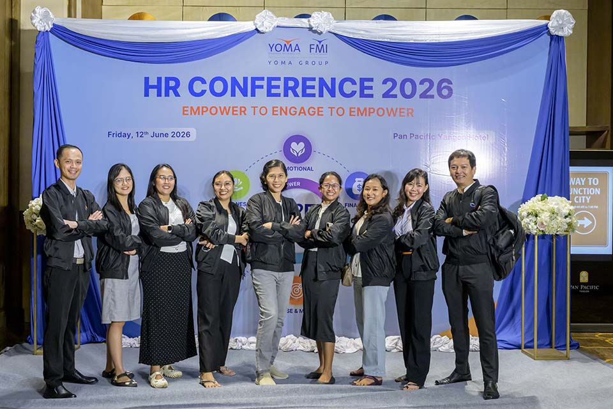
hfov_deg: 54.4
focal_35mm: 35
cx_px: 306
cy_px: 204
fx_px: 596
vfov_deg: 37.9
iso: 5000
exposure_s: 1/200
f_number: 5.6
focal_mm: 35
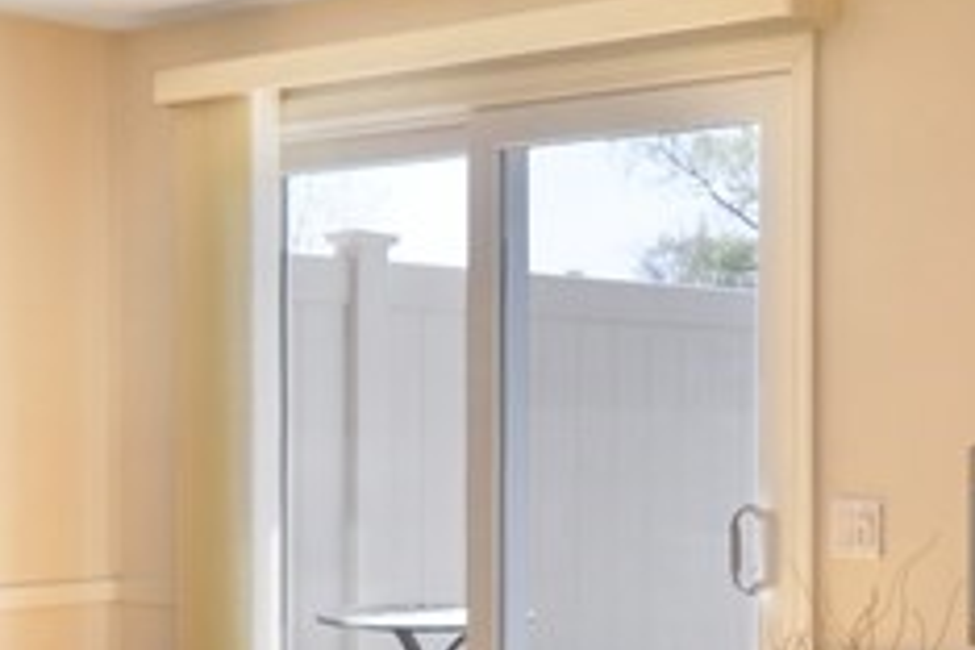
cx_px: 758
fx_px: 1955
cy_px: 523
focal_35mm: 72
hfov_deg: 27.5
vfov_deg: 18.7
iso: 400
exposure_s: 1/60
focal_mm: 11
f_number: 5
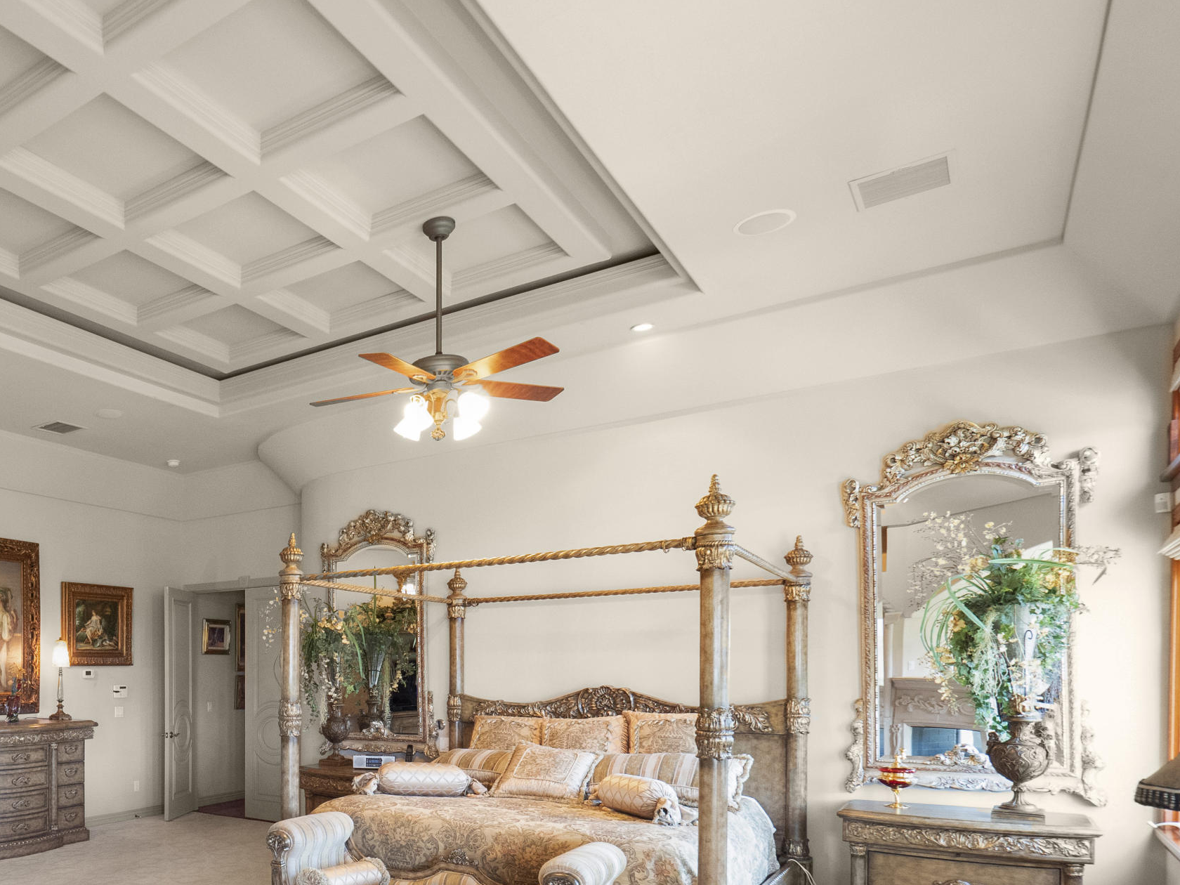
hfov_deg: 61.2
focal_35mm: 25
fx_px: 852
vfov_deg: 51.4
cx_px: 173
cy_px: 709
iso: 800
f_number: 4
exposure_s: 1/15
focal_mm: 7
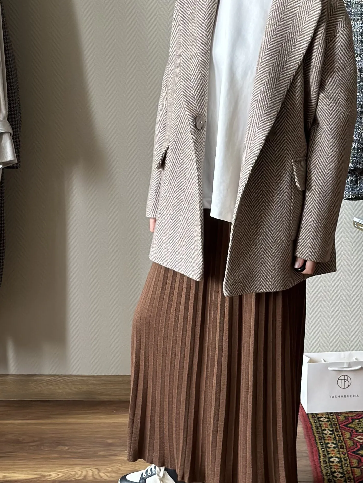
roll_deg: -1.0
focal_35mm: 65
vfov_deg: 29.8
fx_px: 909
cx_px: 223
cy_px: 246
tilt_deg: -12.9
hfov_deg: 22.5
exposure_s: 1/83
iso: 125
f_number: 1.78
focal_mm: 6.86
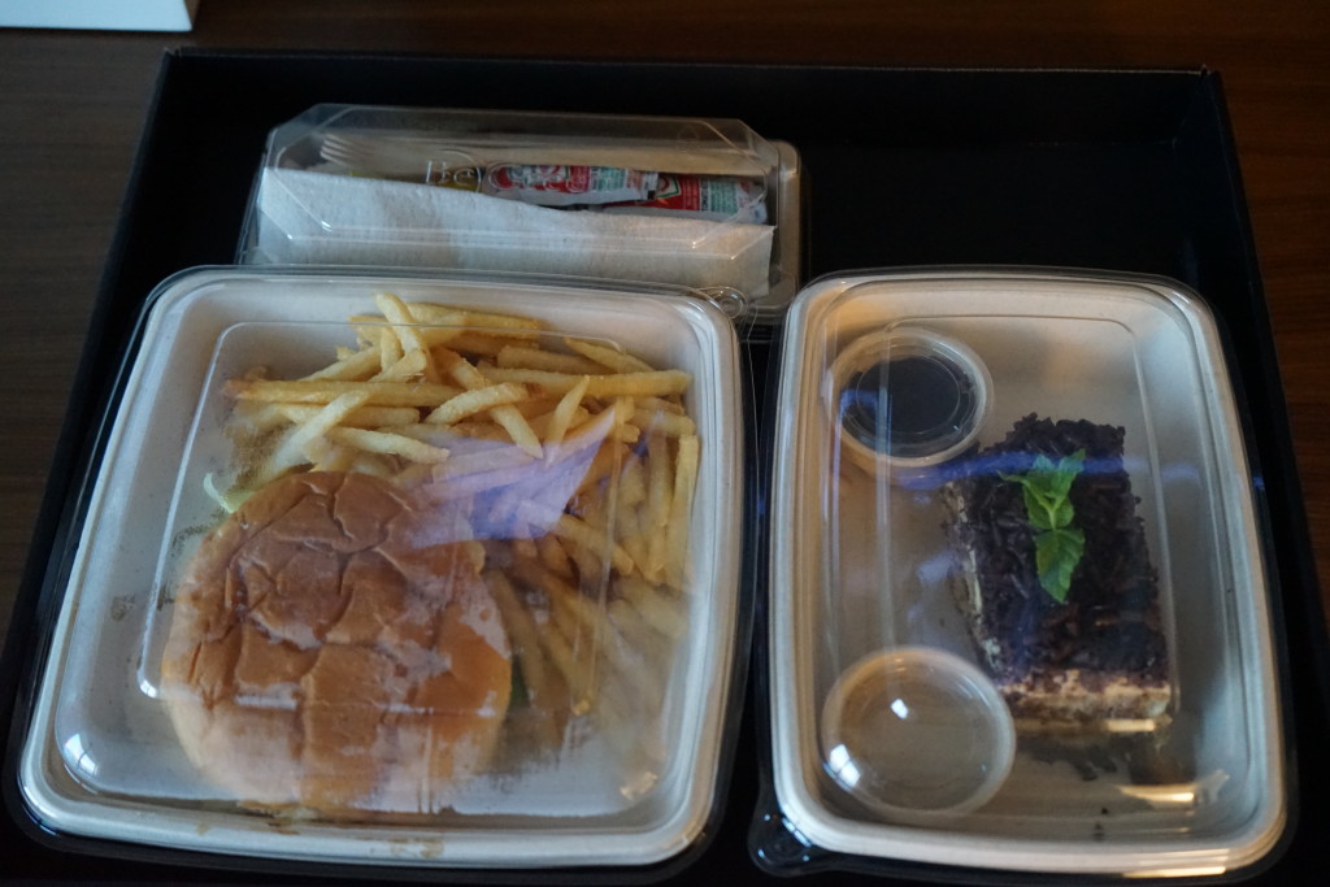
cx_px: 665
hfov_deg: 45.4
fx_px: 1589
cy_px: 444
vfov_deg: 31.2
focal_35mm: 43
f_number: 4.5
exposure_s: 1/40
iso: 6400
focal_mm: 43
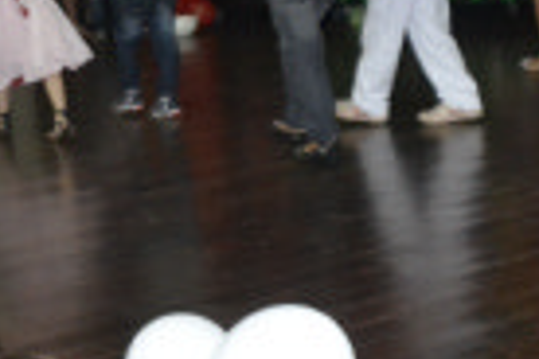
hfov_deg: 18.5
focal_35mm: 109
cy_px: 29
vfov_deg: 12.5
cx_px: 62
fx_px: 1632
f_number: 3.5
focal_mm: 20
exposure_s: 1/60
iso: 3200
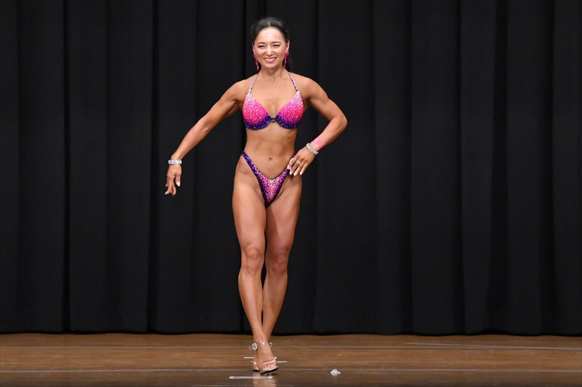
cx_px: 291
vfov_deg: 5.4
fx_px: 4121
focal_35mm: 255
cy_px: 194
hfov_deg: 8.1
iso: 8000
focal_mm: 170
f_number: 5.6
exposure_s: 1/400
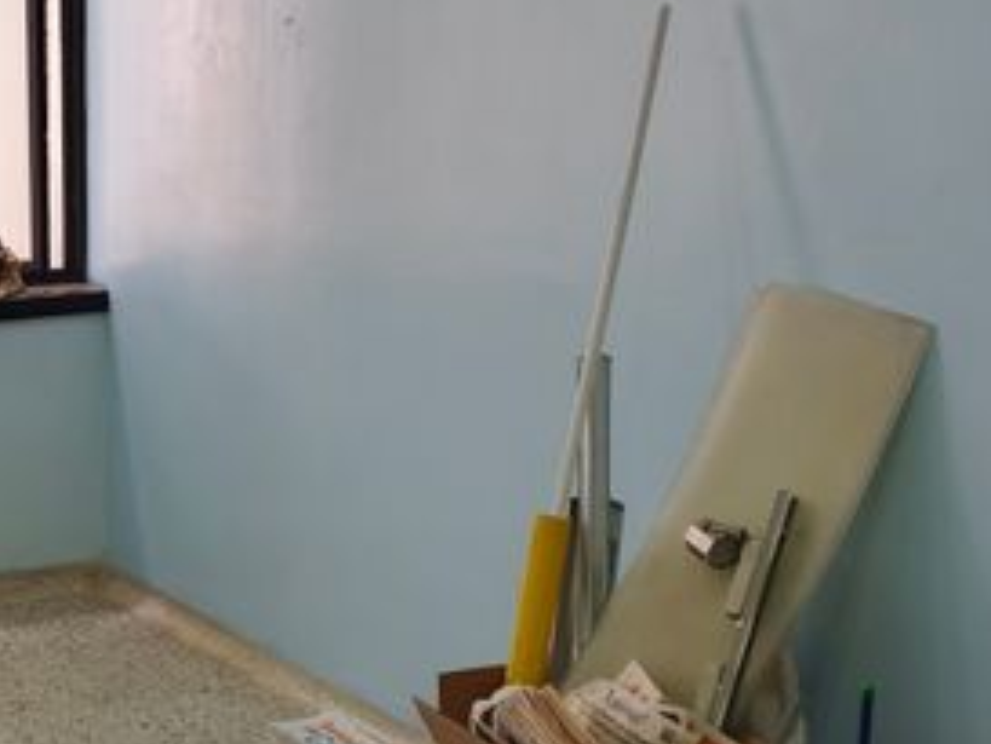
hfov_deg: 27.5
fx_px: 1890
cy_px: 581
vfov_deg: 22.0
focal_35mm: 66
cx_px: -24
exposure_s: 1/60
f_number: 1.6
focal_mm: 4.09
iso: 287
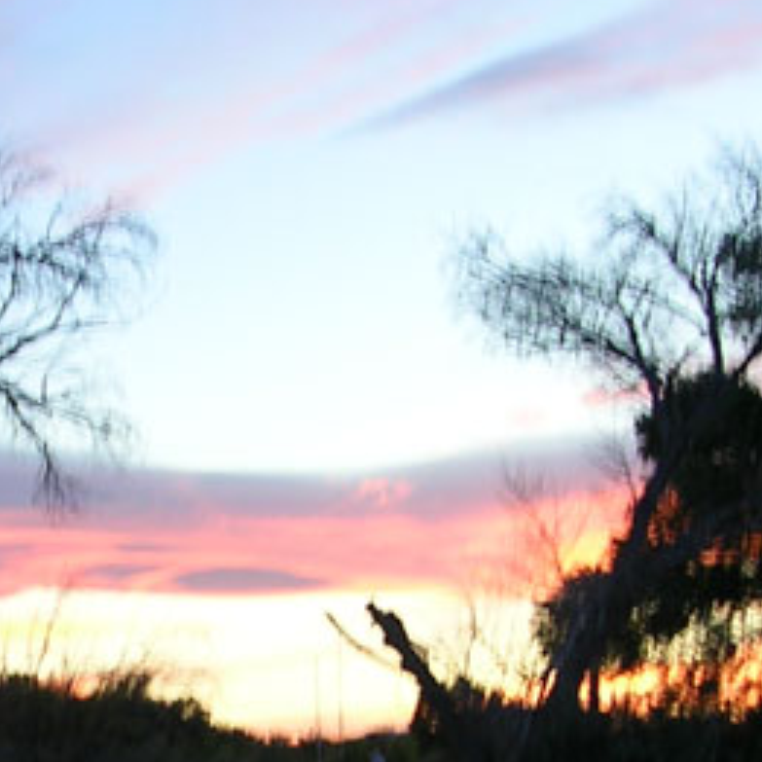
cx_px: 178
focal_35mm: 103
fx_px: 2565
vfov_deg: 16.5
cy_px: 759
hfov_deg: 16.8
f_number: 2.8
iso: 50
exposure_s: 1/7.3
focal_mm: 5.8
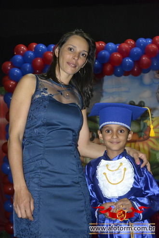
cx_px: 80
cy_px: 119
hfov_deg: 22.6
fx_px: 397
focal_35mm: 60
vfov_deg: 33.4
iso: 3200
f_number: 4.5
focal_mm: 40
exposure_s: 1/60
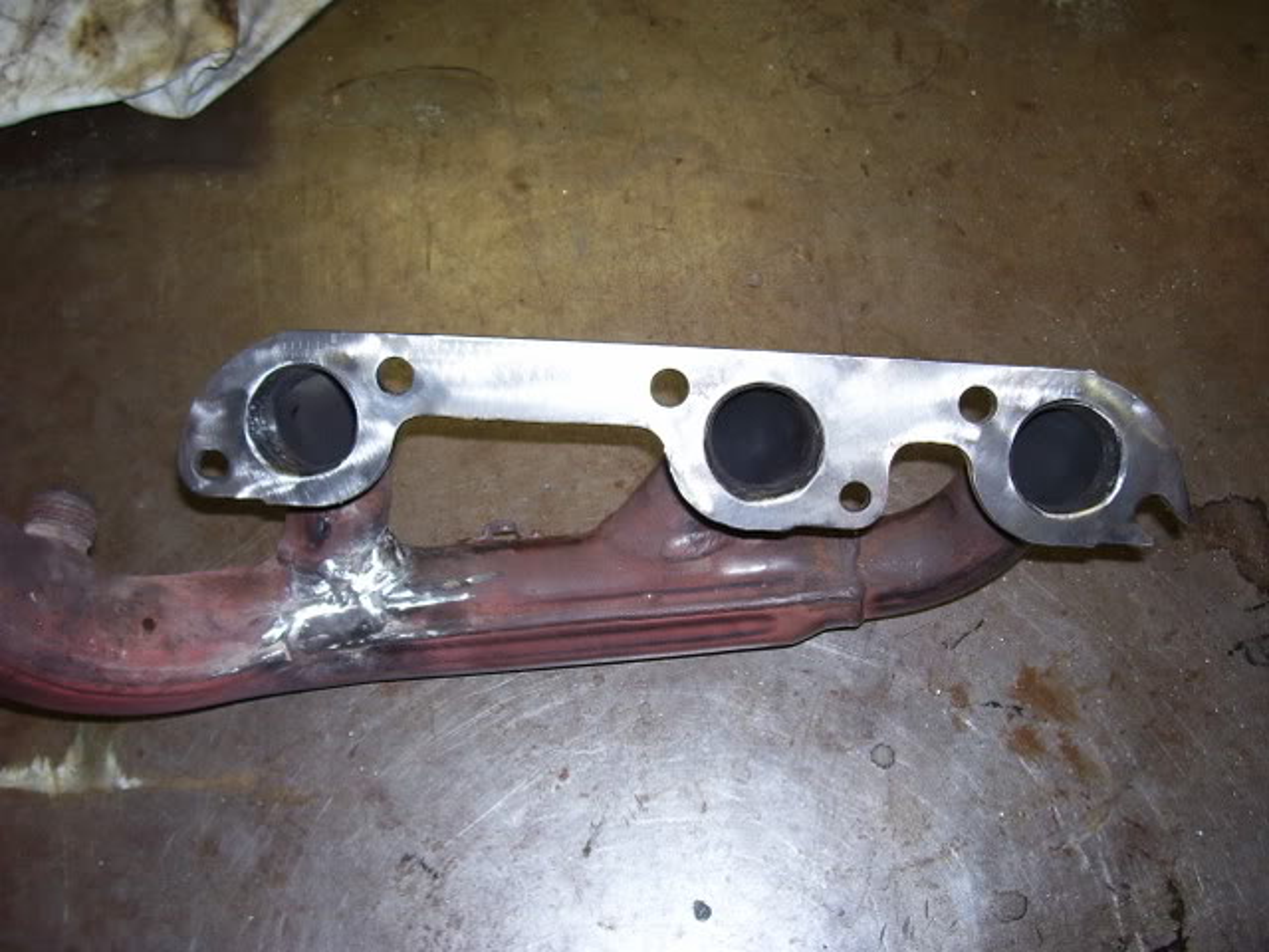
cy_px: 476
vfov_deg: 41.8
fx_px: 1246
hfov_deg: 54.0
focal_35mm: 34
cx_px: 634
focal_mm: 5.6
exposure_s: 1/60
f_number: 2.7
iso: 80
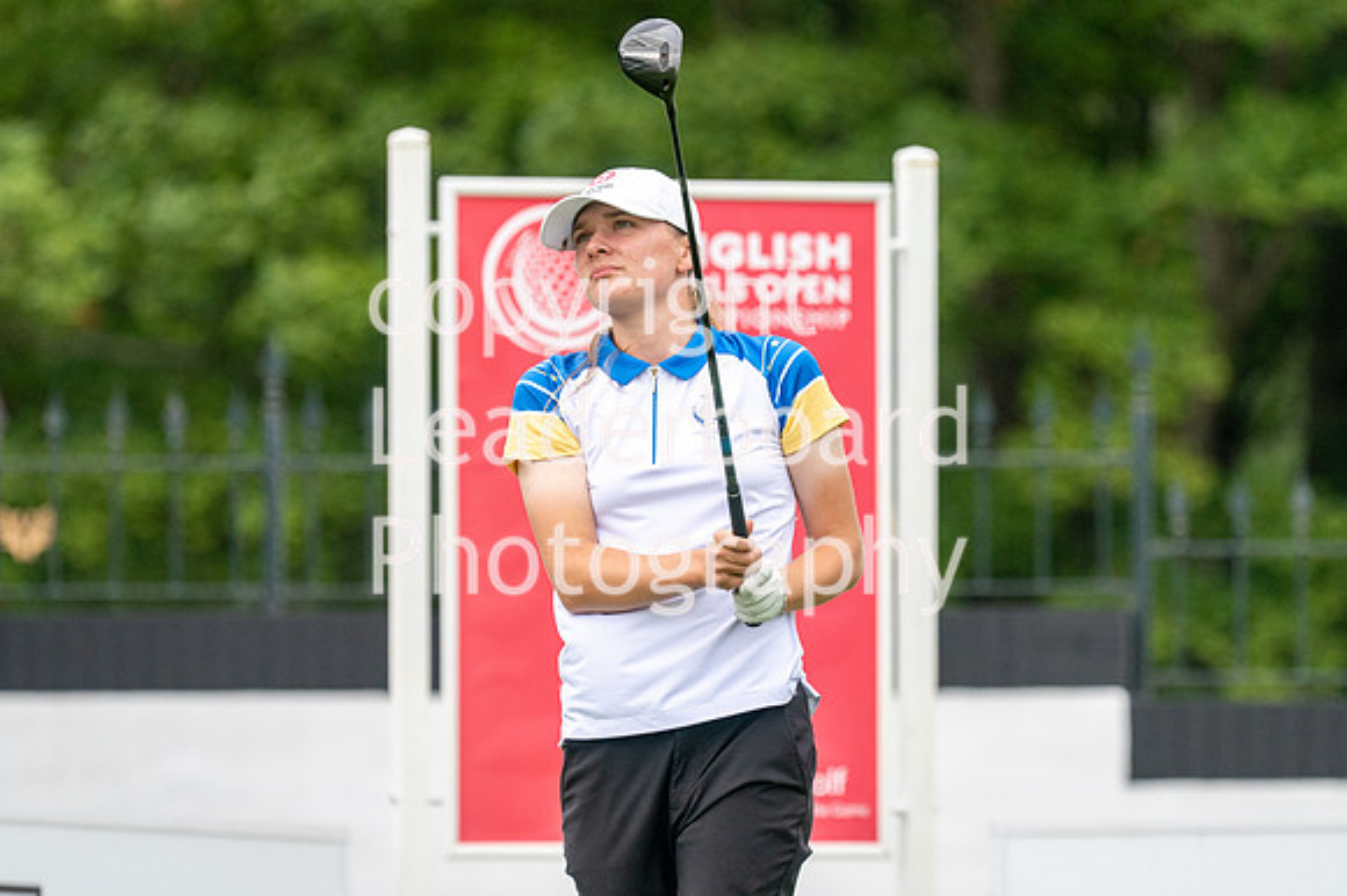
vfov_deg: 2.9
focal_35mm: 476
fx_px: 17815
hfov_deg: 4.3
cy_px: 448
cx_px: 674
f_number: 5
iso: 400
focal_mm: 300
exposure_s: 1/3200
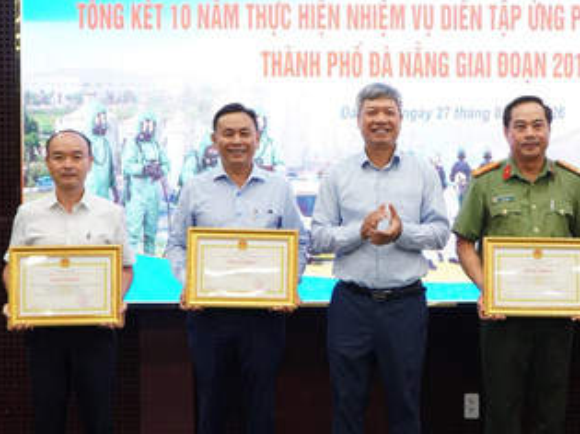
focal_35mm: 67
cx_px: 414
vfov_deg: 22.0
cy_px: 237
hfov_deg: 28.7
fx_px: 1119
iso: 1250
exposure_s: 1/125
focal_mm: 27
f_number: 4
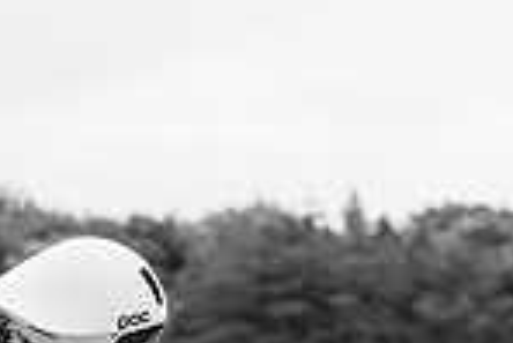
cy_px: 540
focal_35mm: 468
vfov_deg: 2.9
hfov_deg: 4.4
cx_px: 230
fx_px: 6675
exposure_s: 1/800
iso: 160
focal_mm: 86
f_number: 4
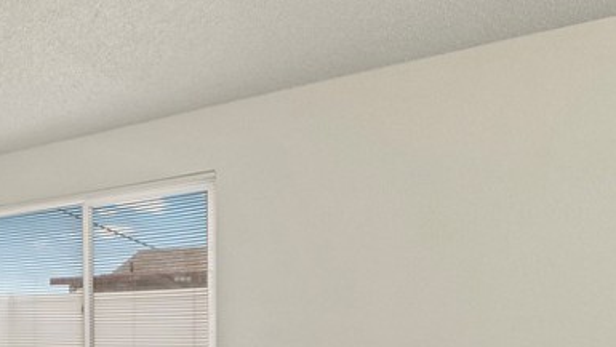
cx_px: -30
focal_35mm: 39
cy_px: 330
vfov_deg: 28.9
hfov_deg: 42.7
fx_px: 637
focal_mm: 14
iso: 3200
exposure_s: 1/30
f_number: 9
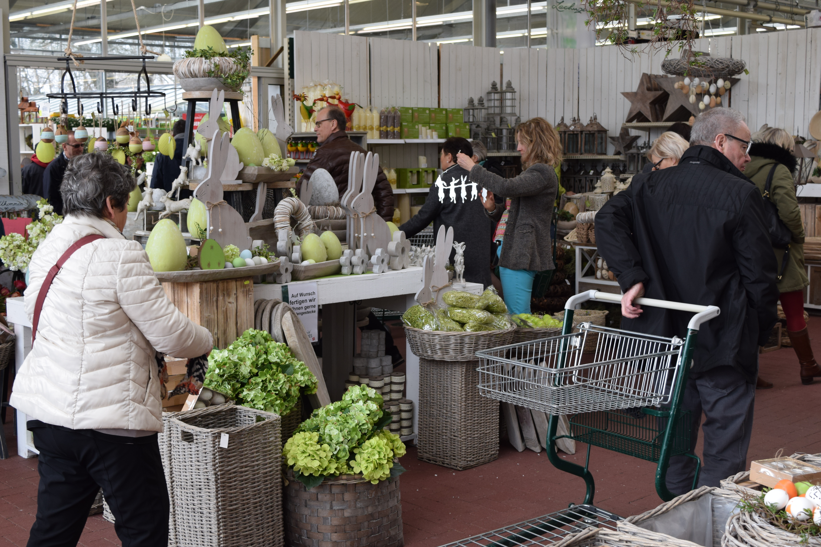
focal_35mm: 48
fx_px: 1095
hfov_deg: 41.1
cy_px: 274
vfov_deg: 28.1
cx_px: 410
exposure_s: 1/200
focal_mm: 32
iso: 400
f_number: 7.1
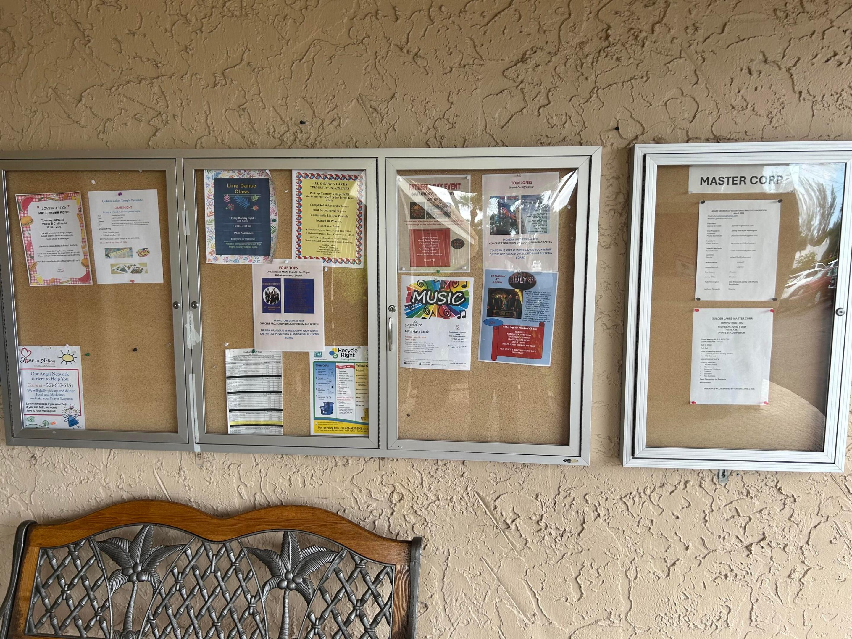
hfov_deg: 67.3
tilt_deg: -7.4
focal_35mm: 26
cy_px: 320
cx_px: 426
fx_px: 640
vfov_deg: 53.1
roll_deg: +0.0
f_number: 1.5
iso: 40
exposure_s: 1/261
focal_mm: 5.7
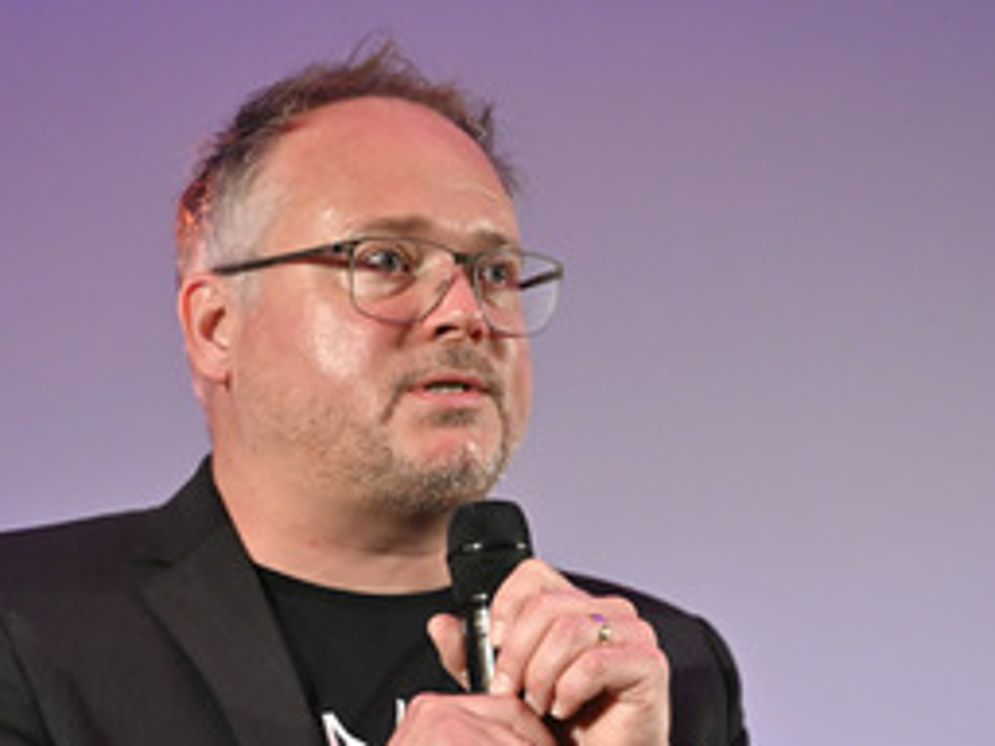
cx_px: 426
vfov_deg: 5.8
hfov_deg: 7.8
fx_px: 7301
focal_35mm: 254
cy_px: 571
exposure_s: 1/400
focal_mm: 150
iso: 3200
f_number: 2.8
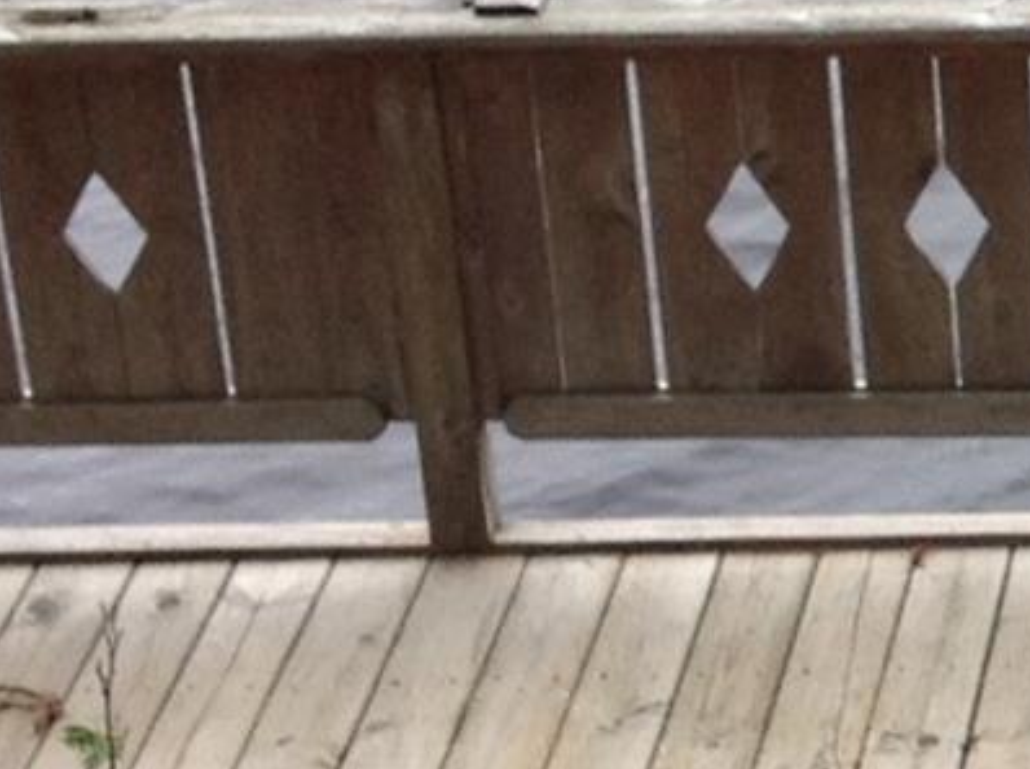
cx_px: 1729
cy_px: 224
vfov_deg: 8.2
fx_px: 5346
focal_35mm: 180
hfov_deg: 10.5
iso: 50
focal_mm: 4.28
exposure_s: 1/211
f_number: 2.4
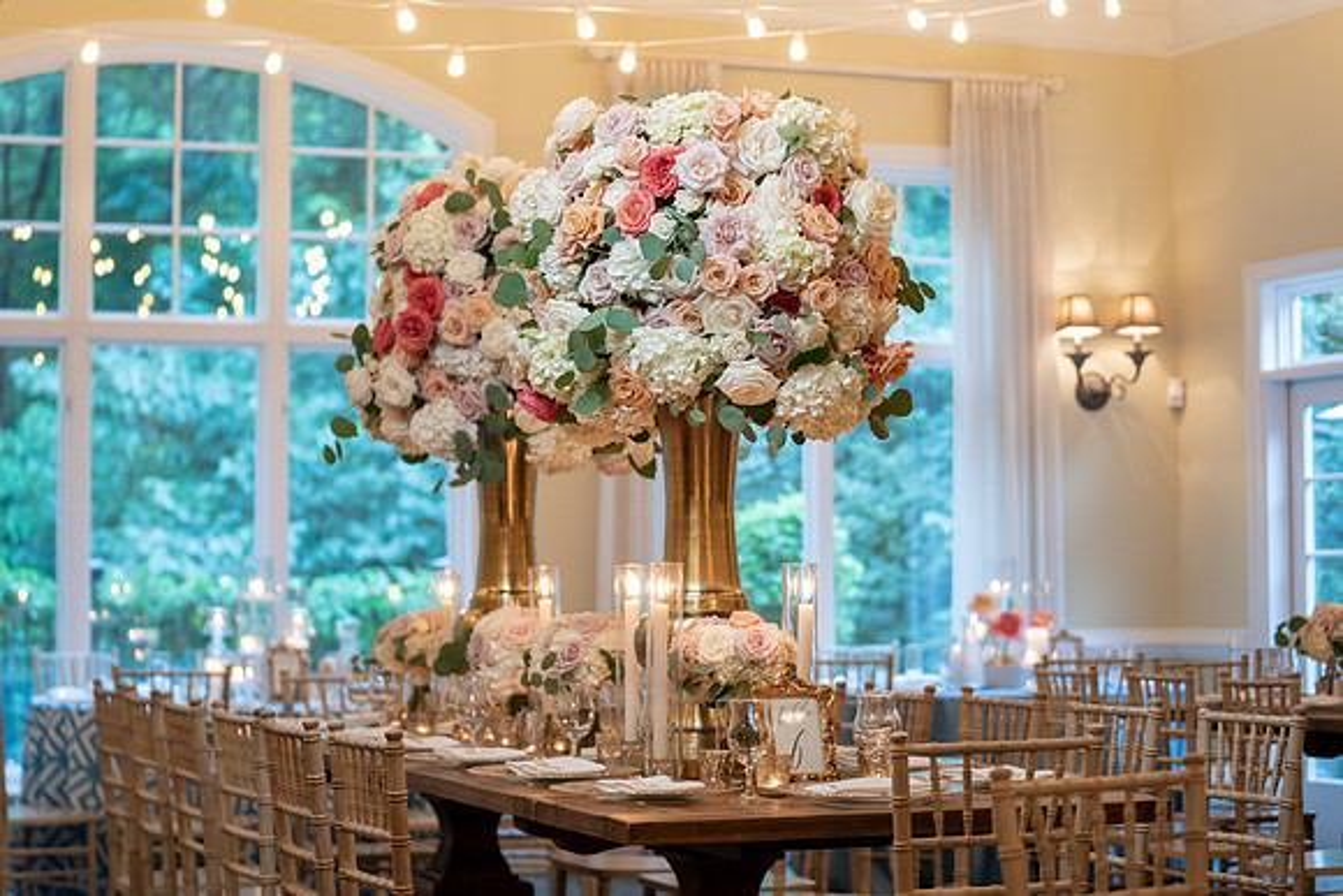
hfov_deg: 28.2
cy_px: 448
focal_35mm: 72
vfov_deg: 19.0
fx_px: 2673
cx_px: 663
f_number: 2.8
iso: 2000
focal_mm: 70
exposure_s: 1/100
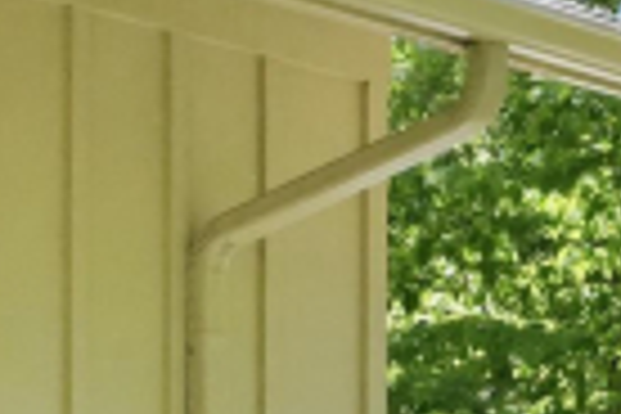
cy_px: 837
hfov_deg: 6.3
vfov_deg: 4.2
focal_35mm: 327
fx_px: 5640
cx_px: 783
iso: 4000
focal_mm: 40
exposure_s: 1/1600
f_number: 7.1
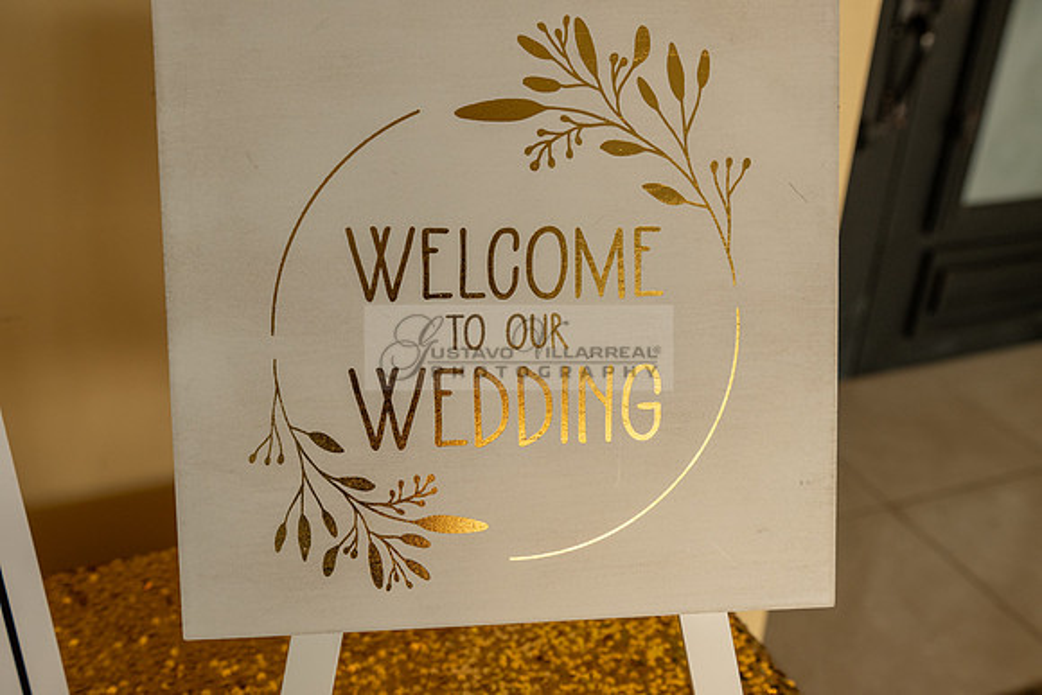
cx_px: 521
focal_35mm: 34
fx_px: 984
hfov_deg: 55.8
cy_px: 348
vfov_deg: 38.9
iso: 800
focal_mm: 34
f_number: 5.6
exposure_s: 1/100
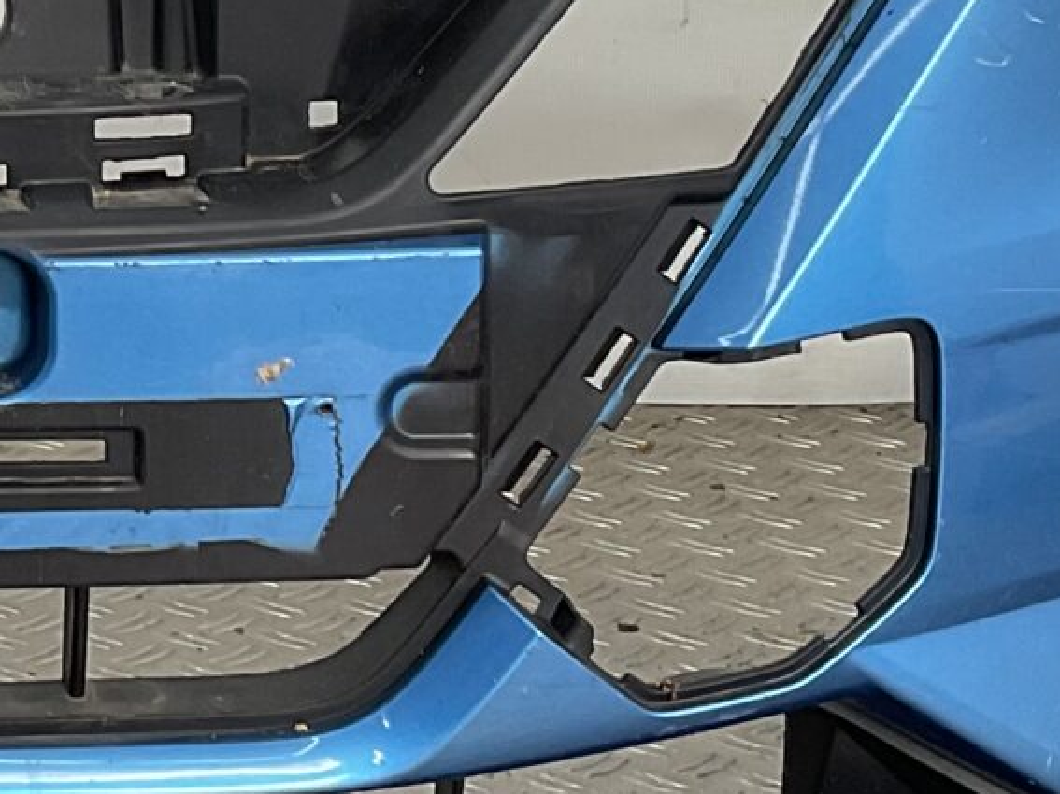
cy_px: -125
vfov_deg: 11.1
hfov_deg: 14.4
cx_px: -359
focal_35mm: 131
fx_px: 4011
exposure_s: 1/164
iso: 16
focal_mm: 3
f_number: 1.8
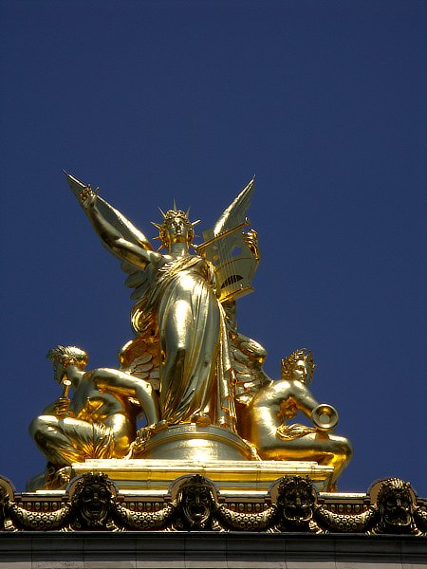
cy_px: 284
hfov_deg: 7.4
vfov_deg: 9.9
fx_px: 3289
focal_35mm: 200
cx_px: 214
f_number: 11
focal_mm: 50.8
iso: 50
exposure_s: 1/250
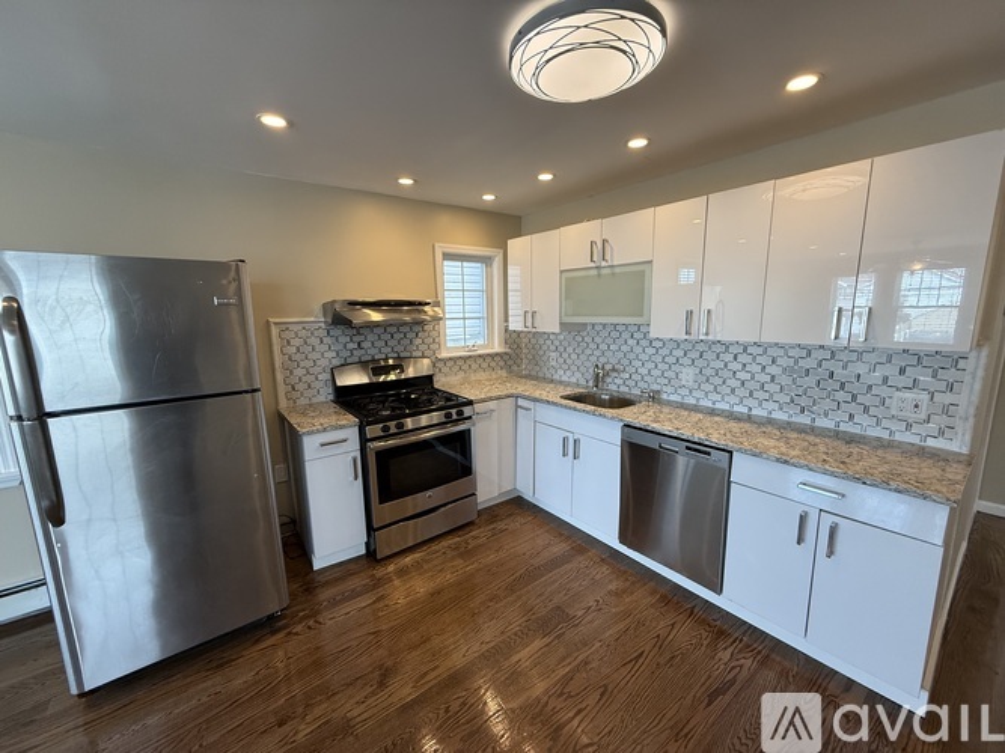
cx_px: 502
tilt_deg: -9.0
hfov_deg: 102.1
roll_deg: +0.0
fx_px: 406
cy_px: 376
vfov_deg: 85.7
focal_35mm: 14
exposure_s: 1/120
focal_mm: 2.22
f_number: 2.2
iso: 200
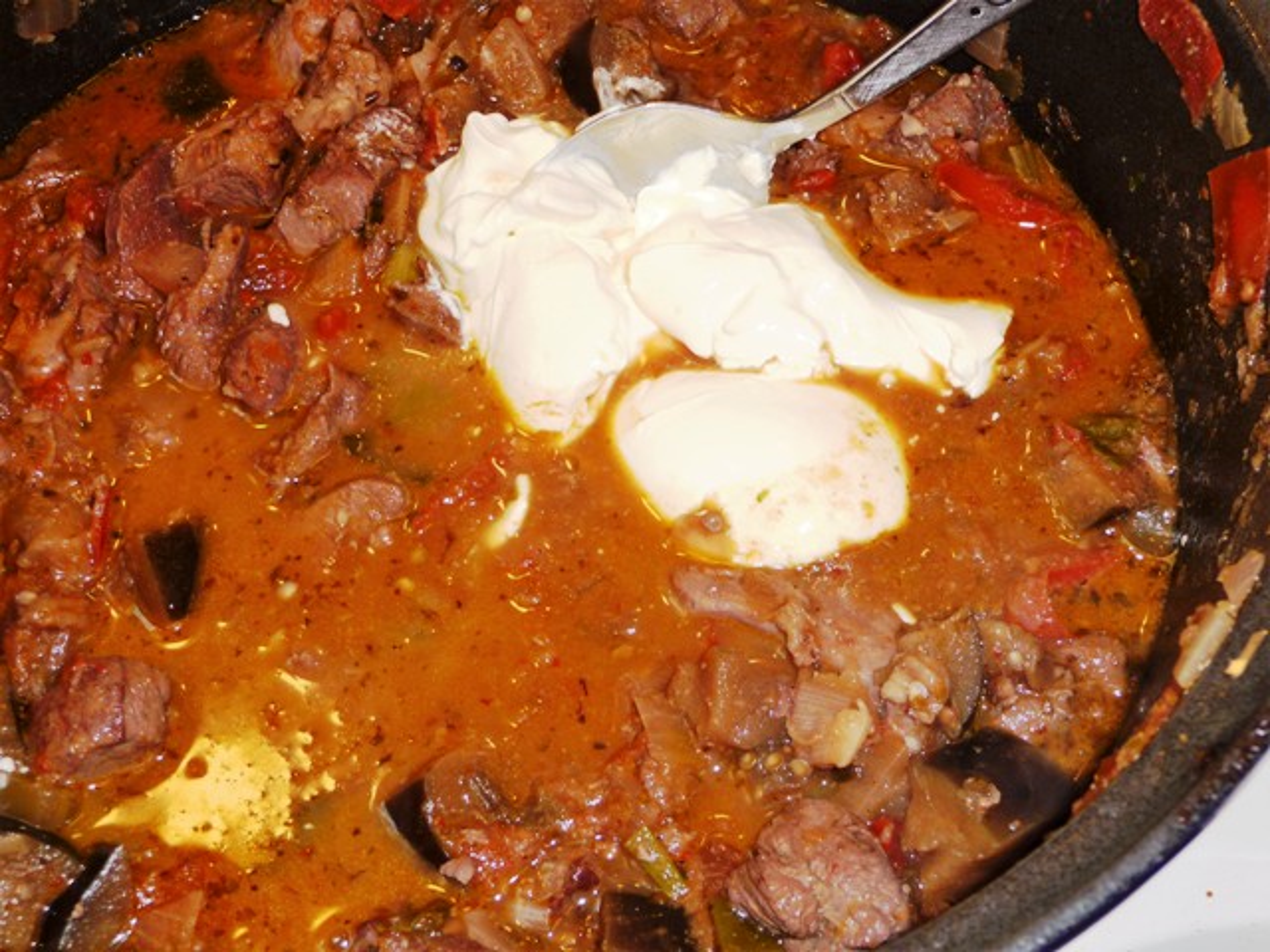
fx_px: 1834
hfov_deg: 38.2
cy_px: 476
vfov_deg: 29.1
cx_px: 635
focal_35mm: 50
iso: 100
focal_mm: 8.5
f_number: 4.2
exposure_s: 1/30
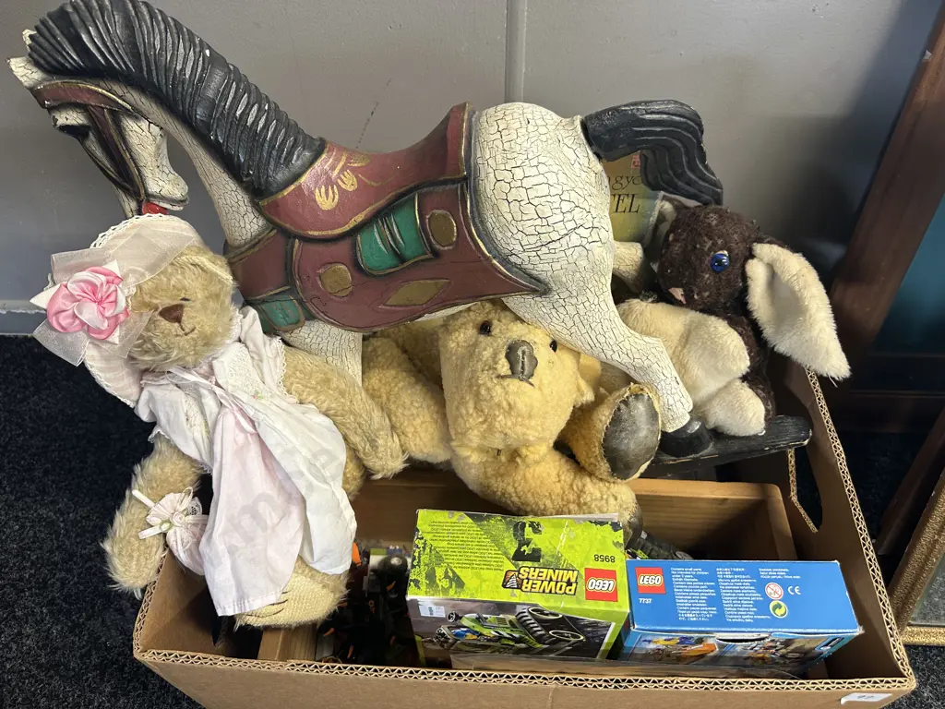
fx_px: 655
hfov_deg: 71.6
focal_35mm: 24
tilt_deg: -50.1
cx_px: 472
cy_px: 354
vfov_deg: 56.8
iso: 160
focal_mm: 6.86
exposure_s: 1/50
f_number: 1.78
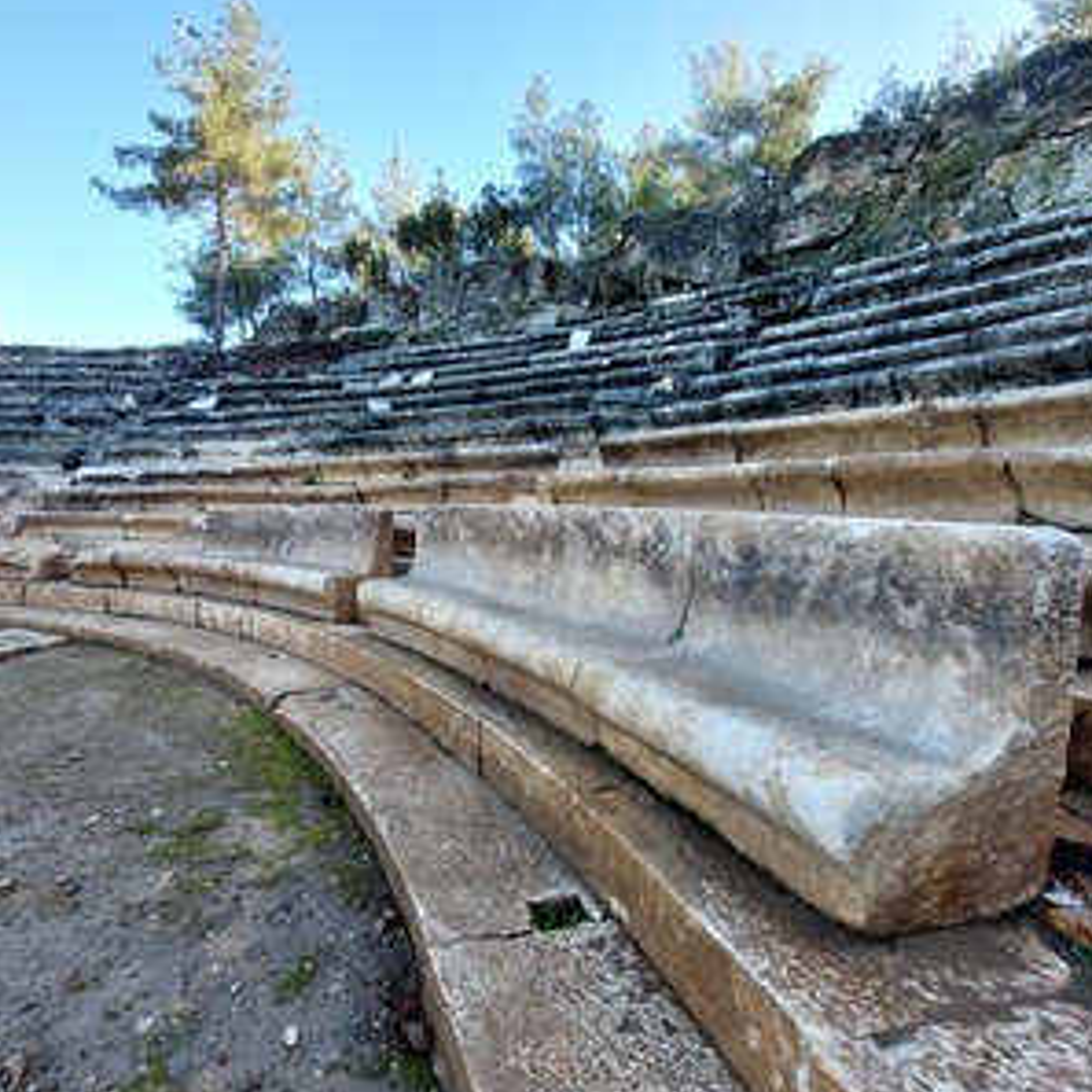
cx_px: 482
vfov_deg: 83.8
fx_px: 607
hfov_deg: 83.6
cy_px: 588
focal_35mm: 17
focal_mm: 1.74
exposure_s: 1/177
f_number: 2.2
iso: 50
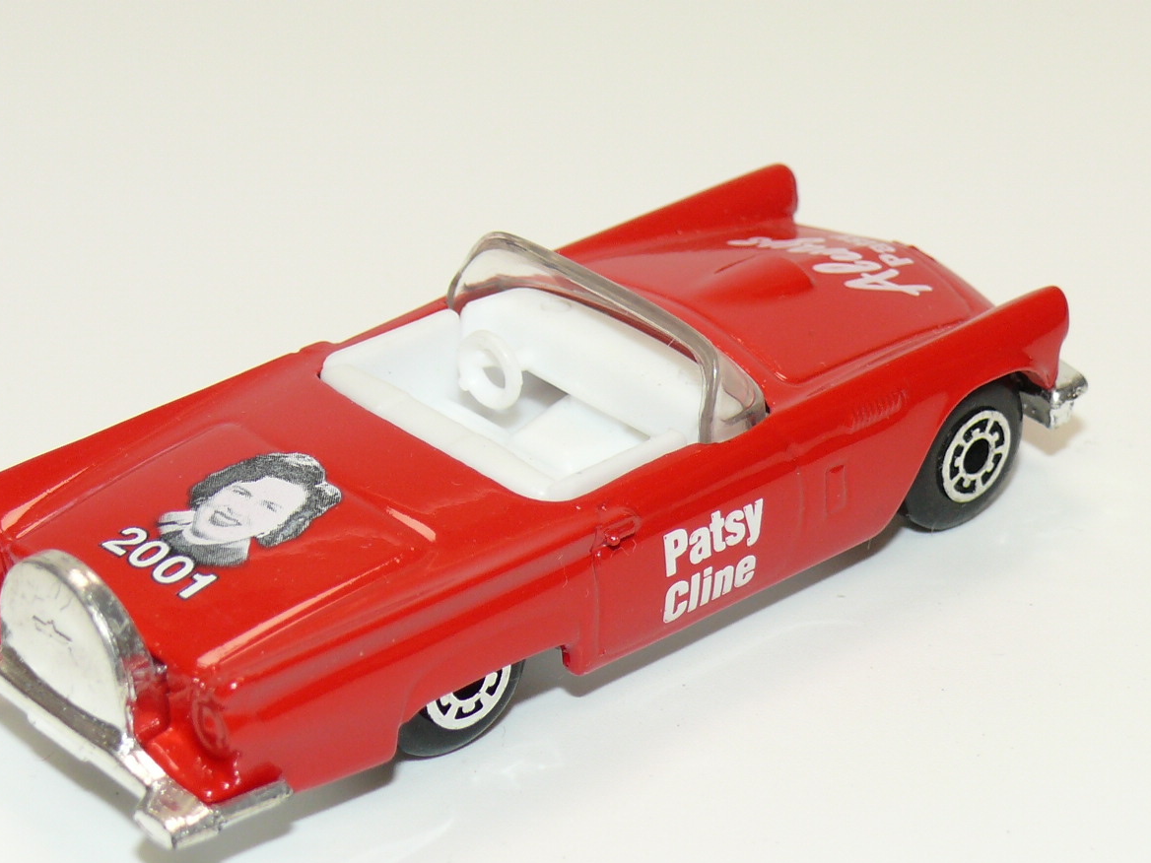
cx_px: 523
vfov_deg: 13.3
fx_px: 3691
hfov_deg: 17.7
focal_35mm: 111
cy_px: 449
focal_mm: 11.9
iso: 100
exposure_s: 1/30
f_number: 4
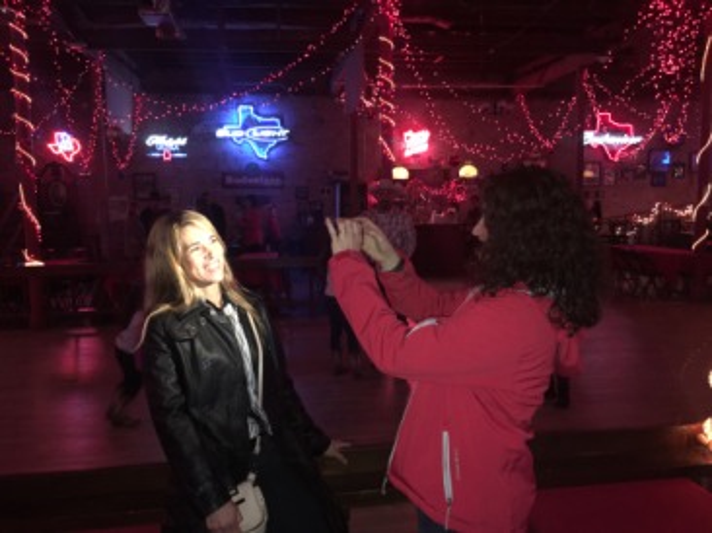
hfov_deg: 61.7
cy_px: 266
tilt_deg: -6.5
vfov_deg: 48.2
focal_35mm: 29
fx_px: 596
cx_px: 356
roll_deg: +1.2
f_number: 2.2
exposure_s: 1/16
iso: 250
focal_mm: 4.15
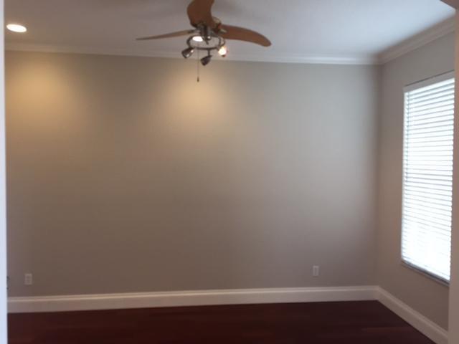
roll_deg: -1.8
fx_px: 385
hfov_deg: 61.7
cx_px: 230
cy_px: 172
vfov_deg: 48.2
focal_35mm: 29
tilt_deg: -0.5
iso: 40
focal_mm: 4.15
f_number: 2.2
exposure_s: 1/30
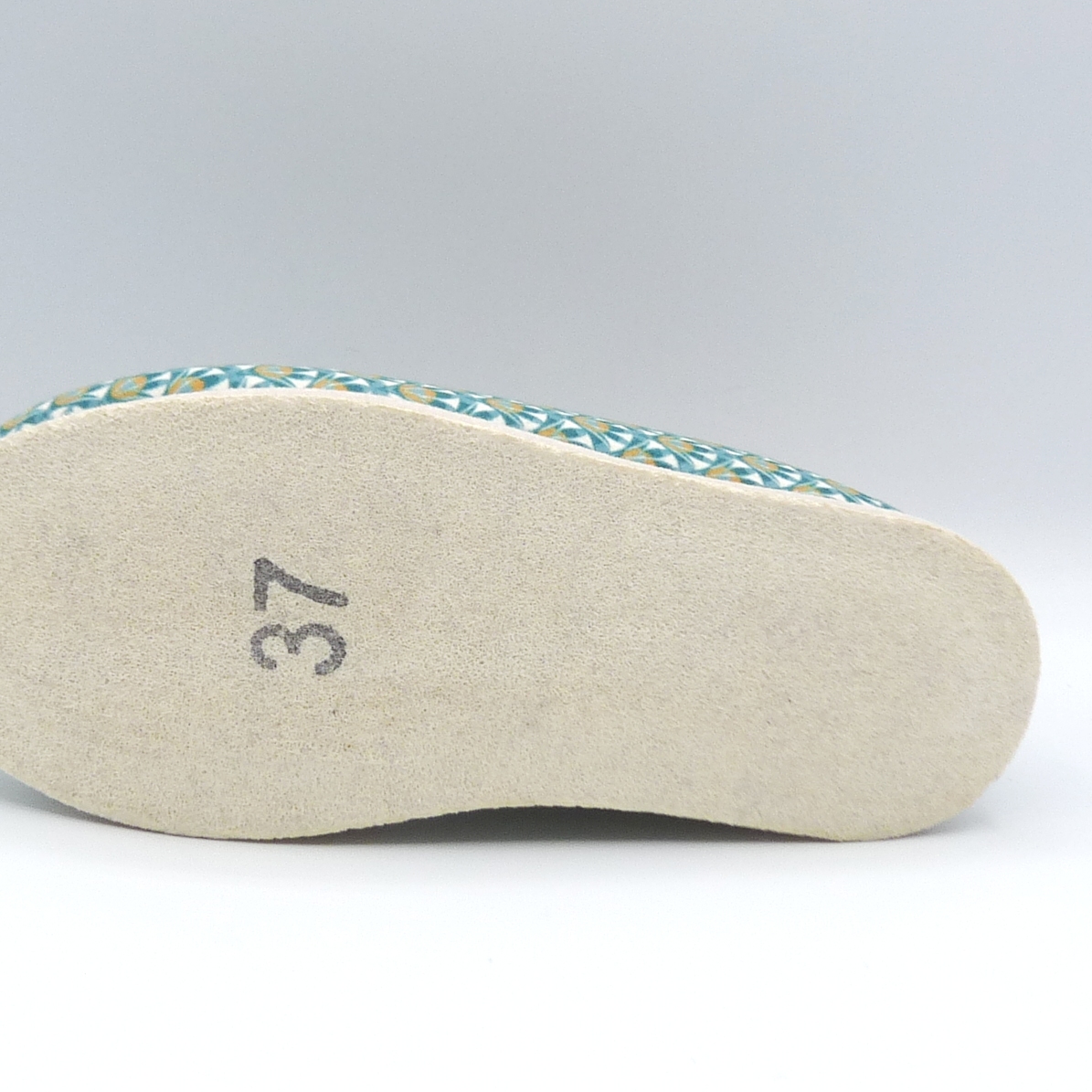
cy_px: 546
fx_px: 2070
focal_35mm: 58
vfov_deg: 29.6
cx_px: 439
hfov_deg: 29.5
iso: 100
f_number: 5
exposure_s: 1/200
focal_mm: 4.8
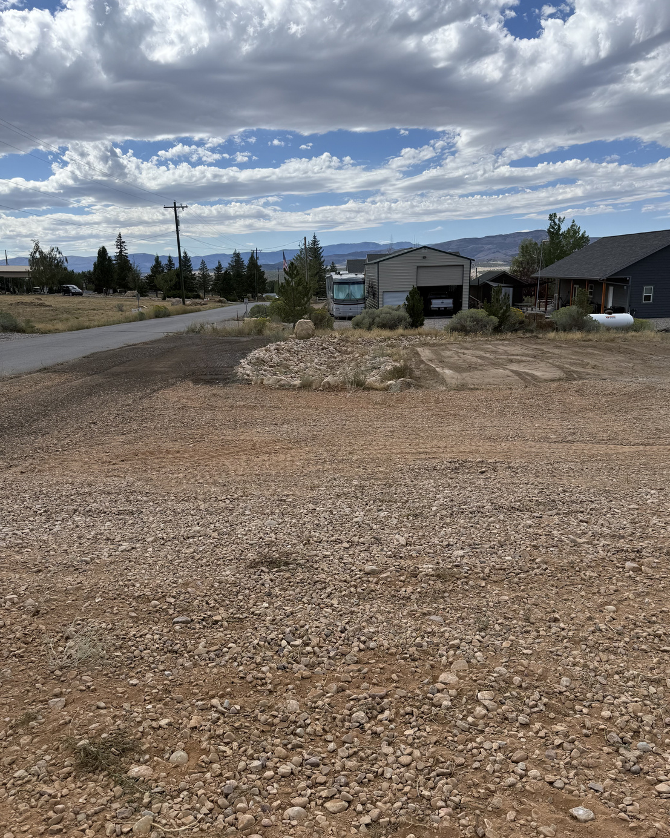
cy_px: 440
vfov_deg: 66.0
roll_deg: +0.4
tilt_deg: -14.3
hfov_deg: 54.9
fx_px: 645
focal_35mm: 26
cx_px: 347
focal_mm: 6.76
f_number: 1.78
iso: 80
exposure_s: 1/4673
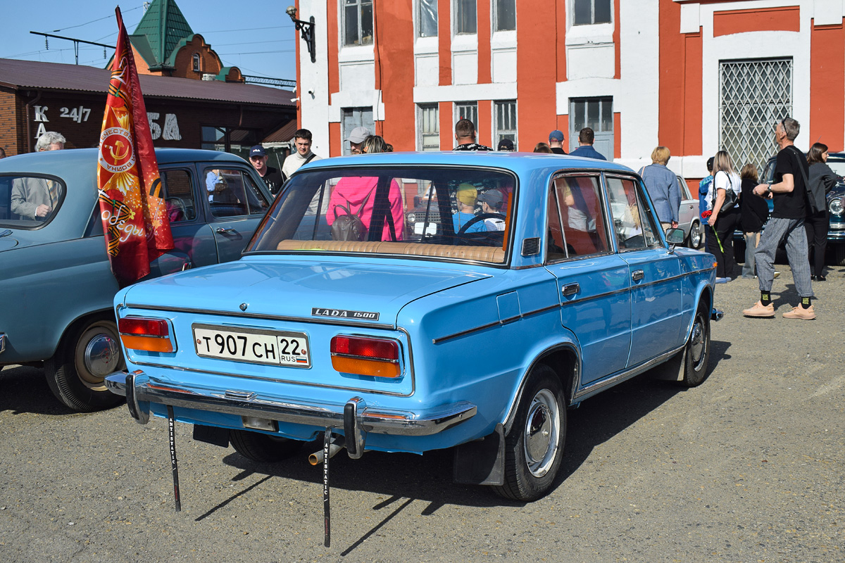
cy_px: 282
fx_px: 915
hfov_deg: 49.6
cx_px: 422
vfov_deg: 34.2
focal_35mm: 39
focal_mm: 26
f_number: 7.1
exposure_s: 1/1000
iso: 200
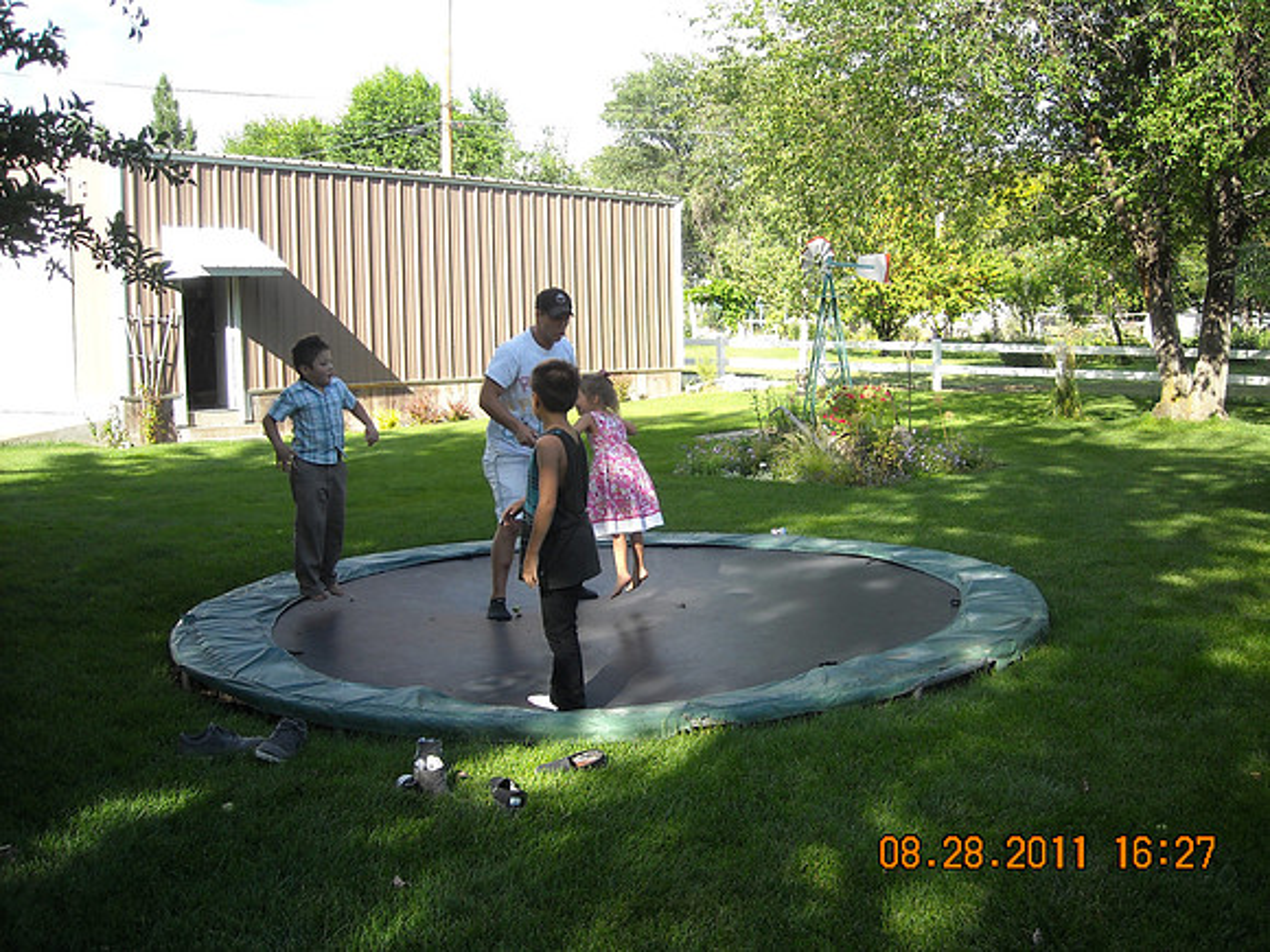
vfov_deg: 40.7
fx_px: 1284
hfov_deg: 52.6
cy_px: 476
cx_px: 635
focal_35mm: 35
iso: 64
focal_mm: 5.7
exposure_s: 1/250
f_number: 2.8
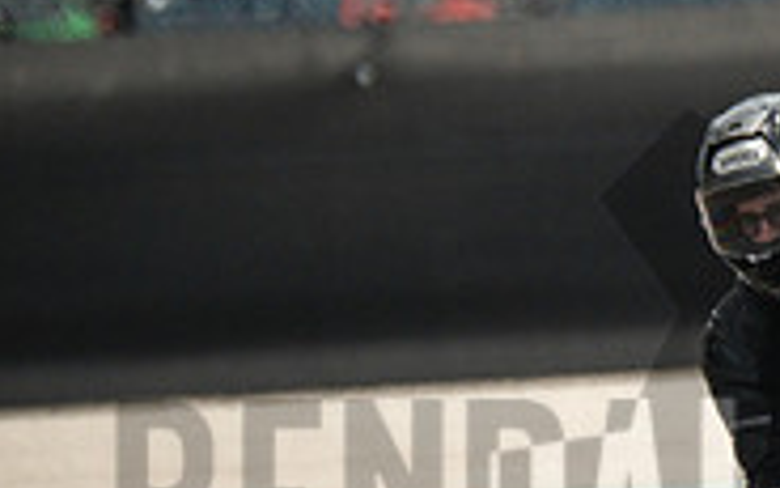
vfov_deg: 0.7
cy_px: 520
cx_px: 1009
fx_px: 41091
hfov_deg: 1.1
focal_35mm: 1933
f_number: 5.6
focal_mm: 400
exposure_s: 1/1600
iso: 800
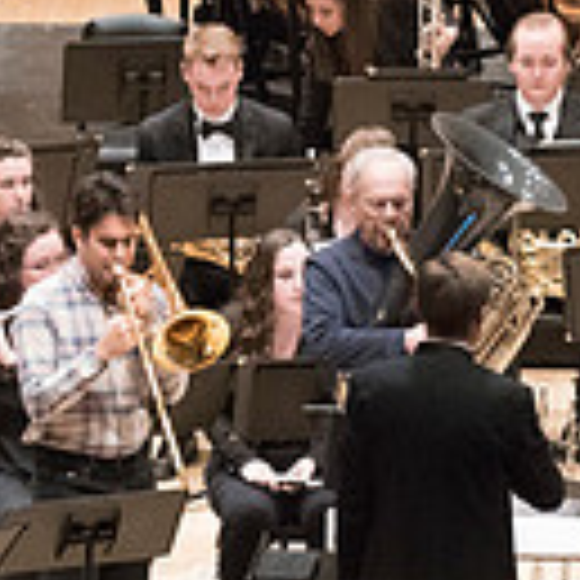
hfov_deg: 3.3
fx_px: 10180
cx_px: 364
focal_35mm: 537
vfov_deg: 3.3
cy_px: 236
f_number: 6.3
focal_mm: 140
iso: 12800
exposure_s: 1/160
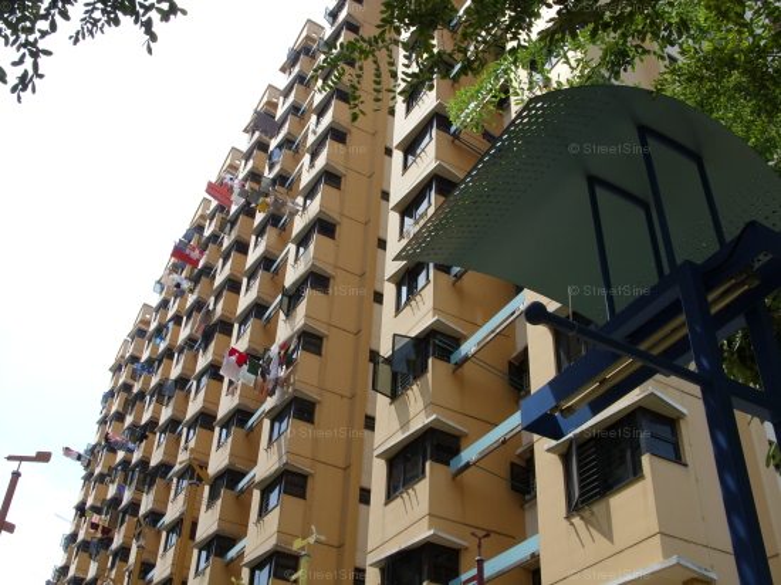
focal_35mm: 38
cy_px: 292
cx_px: 390
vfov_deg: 37.7
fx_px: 857
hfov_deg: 49.0
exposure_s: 1/284
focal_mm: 6.3
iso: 50
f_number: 4.9
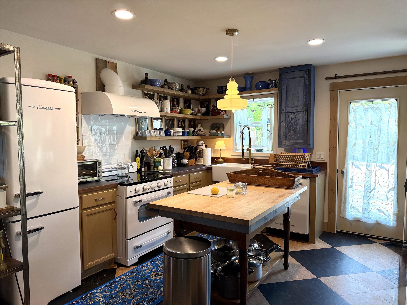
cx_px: 204
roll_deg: +0.6
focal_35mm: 24
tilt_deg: -3.6
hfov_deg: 71.6
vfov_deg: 56.8
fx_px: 282
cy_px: 152
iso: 200
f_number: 1.78
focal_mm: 6.76
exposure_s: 1/191
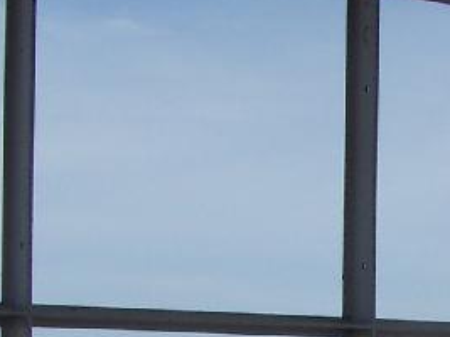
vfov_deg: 9.9
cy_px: 447
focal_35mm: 146
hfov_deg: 13.2
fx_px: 1897
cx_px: 546
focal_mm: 6.3
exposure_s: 1/640
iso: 80
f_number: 5.6
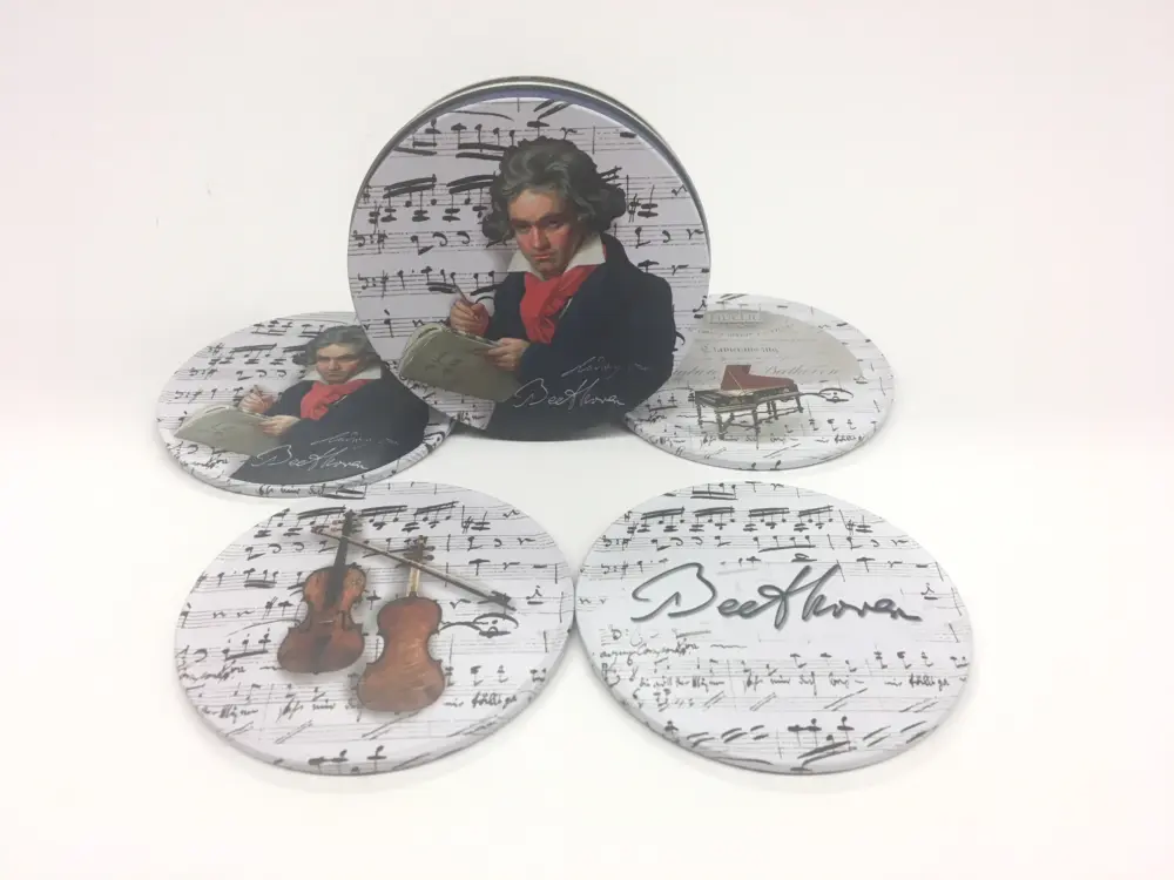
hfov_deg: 61.7
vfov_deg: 48.2
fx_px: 984
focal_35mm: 29
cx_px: 587
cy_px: 440
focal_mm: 4.15
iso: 40
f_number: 2.2
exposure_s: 1/33
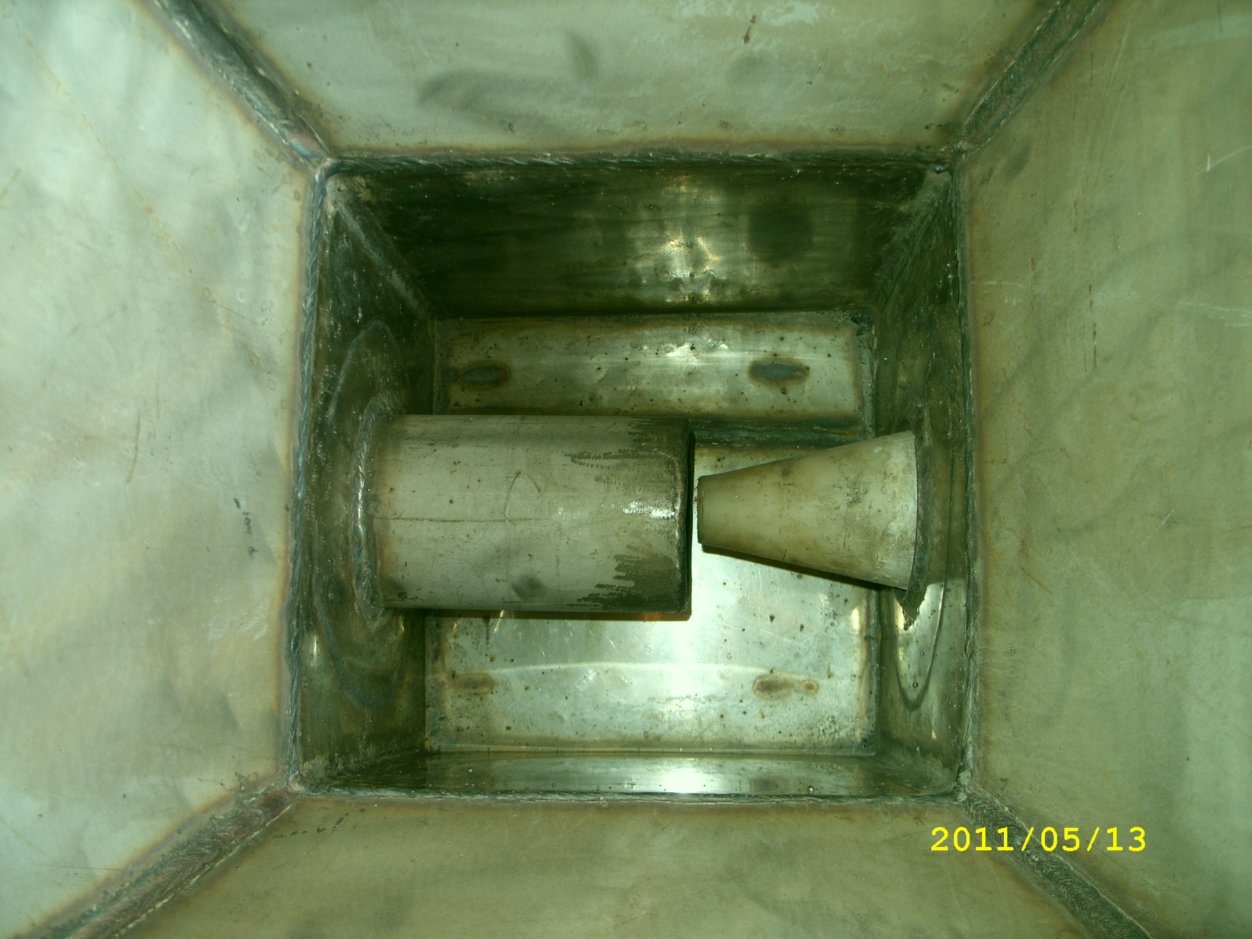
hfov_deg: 49.0
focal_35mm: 38
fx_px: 1374
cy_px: 470
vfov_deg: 37.7
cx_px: 626
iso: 50
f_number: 2.8
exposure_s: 1/30
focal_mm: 7.8
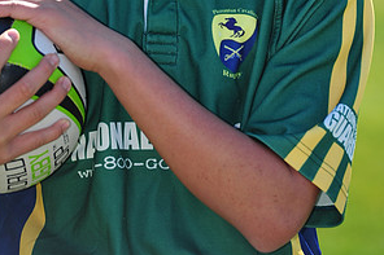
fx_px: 4179
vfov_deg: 3.5
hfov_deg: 5.3
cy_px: -101
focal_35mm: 392
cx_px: 171
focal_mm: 200
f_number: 4.5
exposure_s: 1/640
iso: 200
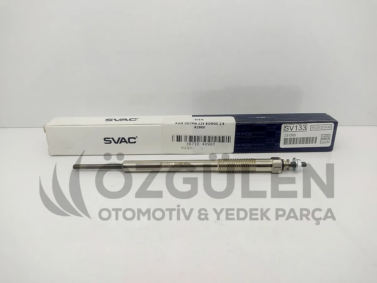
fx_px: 283
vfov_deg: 53.1
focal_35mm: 26
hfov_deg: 67.3
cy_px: 142
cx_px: 188
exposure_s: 1/206
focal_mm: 4.74
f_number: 1.79
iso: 100
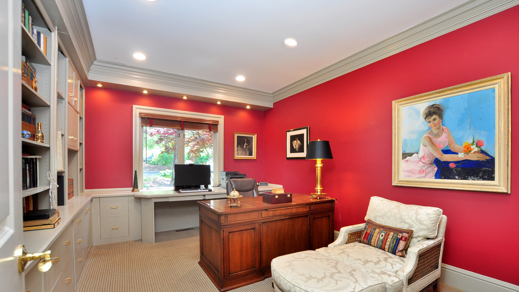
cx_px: 263
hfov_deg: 99.4
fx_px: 220
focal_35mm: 16
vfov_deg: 66.8
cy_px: 167
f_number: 6.3
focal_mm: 10
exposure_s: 1/25
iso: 640
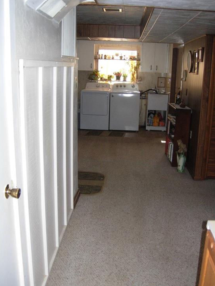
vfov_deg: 49.0
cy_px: 149
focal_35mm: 38
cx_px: 111
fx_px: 315
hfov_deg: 37.7
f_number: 2.7
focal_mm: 7.5
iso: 183
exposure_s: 1/166
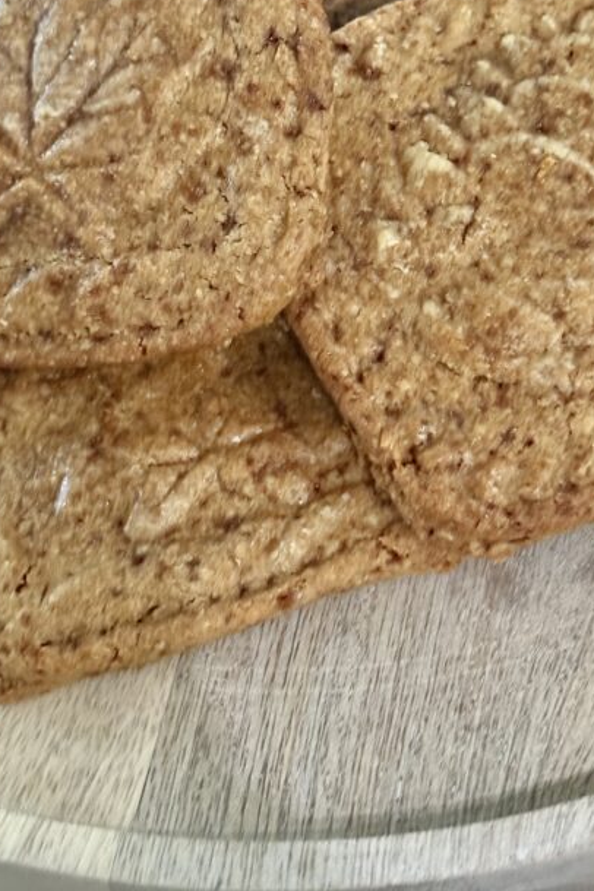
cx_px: 332
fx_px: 2079
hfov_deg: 16.3
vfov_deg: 23.9
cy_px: 189
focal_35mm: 84
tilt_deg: -54.5
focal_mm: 6.76
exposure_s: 1/30
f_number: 1.78
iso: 640
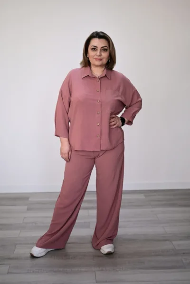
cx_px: 95
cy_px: 142
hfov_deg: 27.0
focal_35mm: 50
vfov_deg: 39.6
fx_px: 396
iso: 320
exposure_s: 1/160
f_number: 1.8
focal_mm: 50
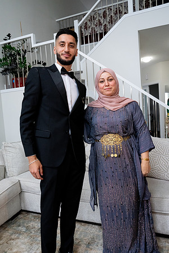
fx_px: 190
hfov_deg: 47.9
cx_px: 84
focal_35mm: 27
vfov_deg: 67.4
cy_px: 126
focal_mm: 27
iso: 6400
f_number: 9
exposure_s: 1/160
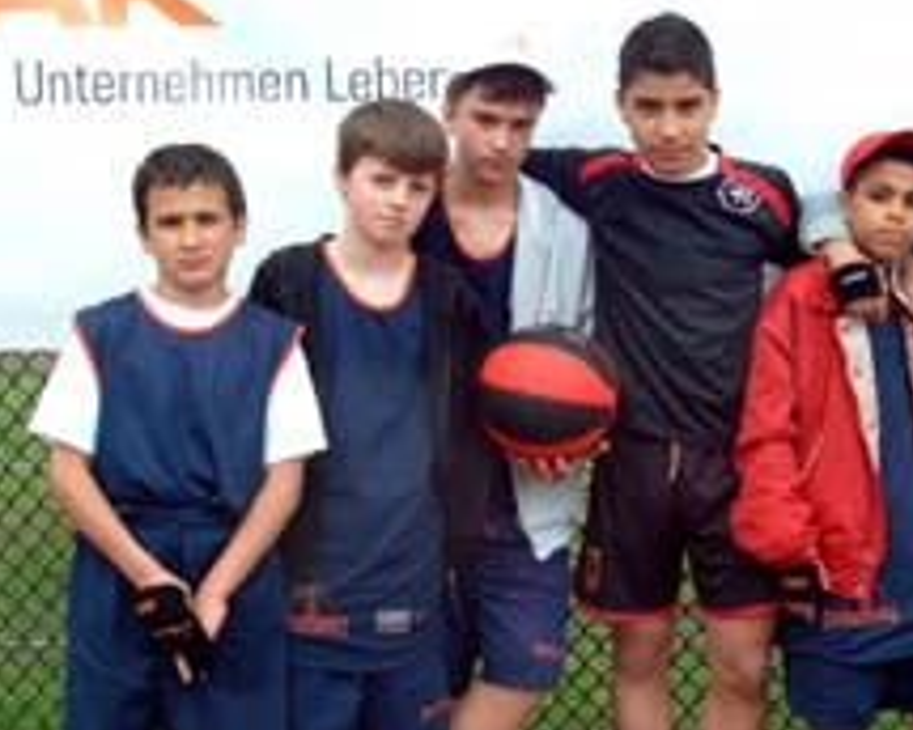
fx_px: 1675
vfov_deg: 24.6
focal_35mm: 62
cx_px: 590
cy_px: 352
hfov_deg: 30.3
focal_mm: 21
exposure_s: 1/250
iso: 400
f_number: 8
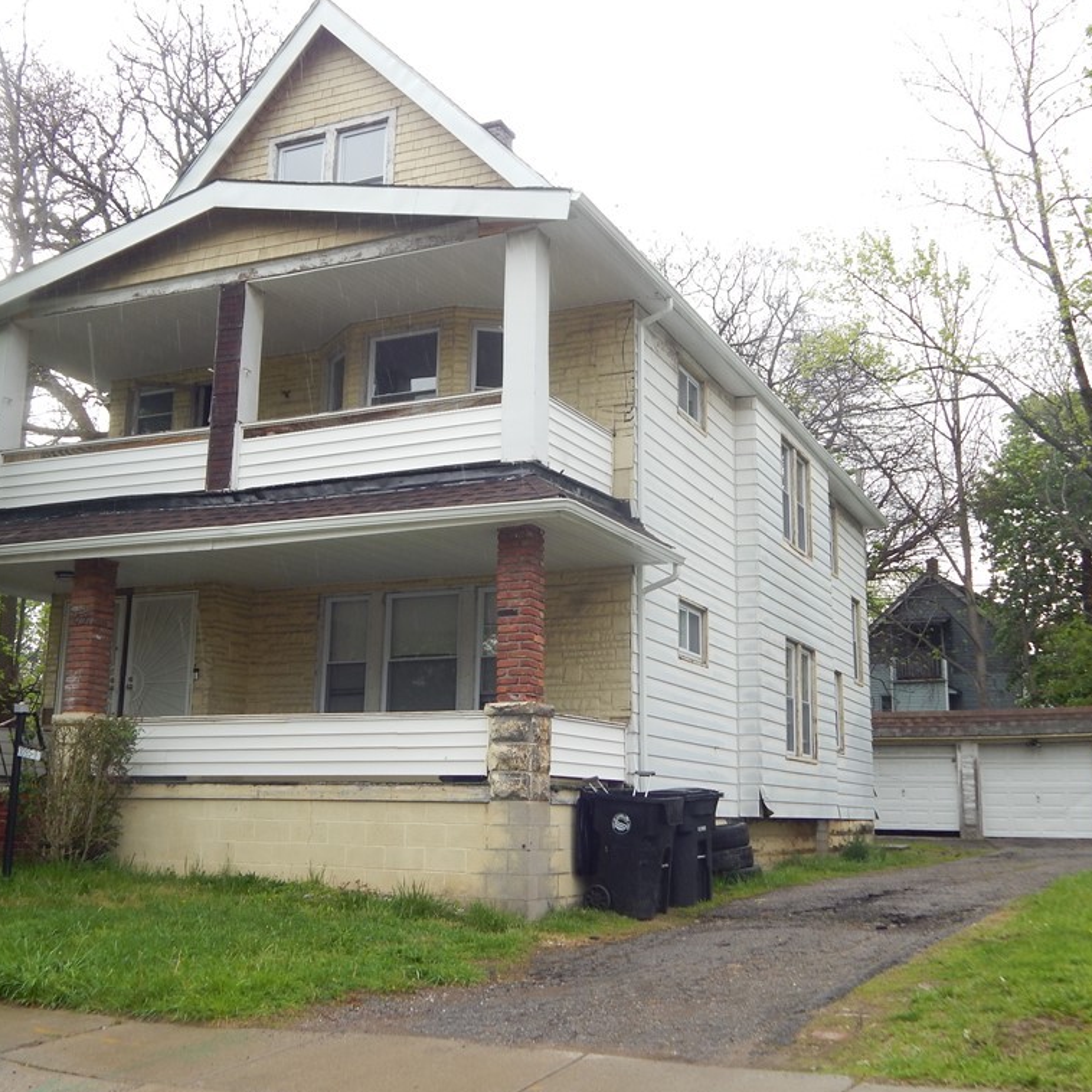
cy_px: 549
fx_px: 1321
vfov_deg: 44.9
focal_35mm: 37
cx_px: 524
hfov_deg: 44.9
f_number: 3.2
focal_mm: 5.6
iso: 125
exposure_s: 1/125
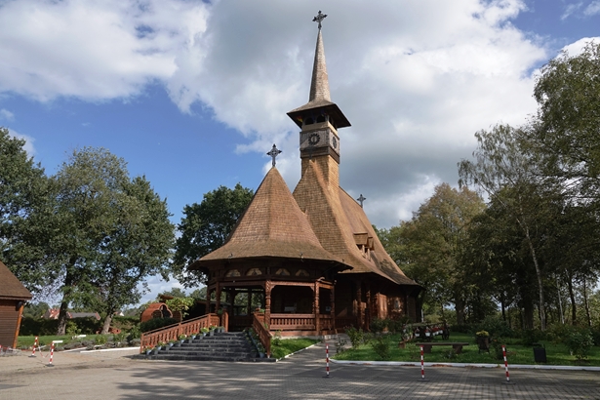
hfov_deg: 71.5
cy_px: 193
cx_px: 306
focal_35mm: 25
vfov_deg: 51.3
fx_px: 417
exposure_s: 1/250
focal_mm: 8.8
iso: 100
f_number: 8
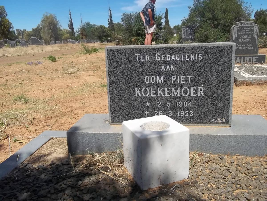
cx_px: 134
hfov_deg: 56.8
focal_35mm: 32
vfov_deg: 44.2
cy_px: 100
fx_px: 247
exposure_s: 1/500
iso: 80
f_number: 5.5
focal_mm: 5.7
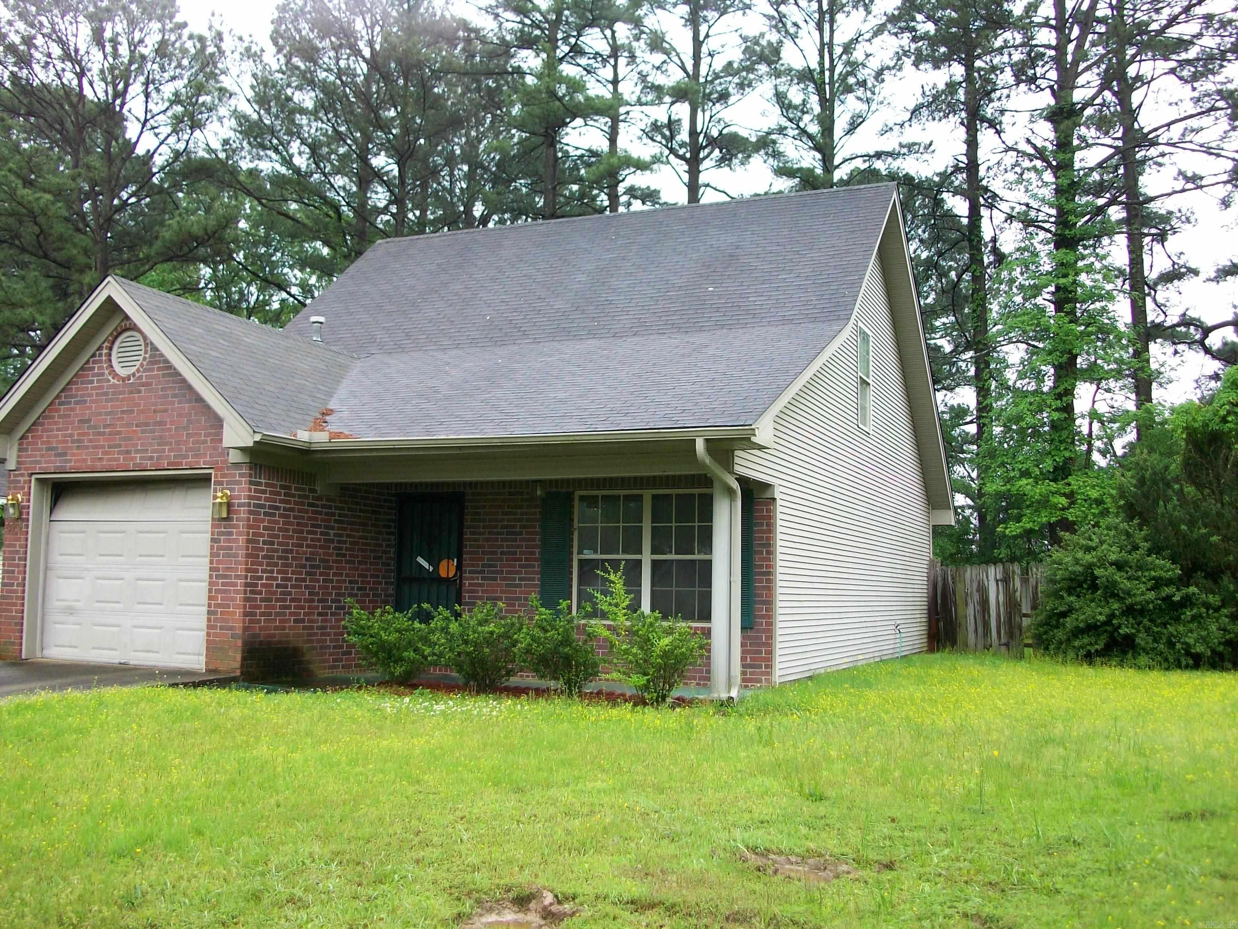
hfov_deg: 54.0
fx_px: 1216
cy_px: 464
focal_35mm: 34
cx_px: 619
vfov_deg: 41.8
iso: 80
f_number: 2.8
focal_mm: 5.7
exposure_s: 1/131
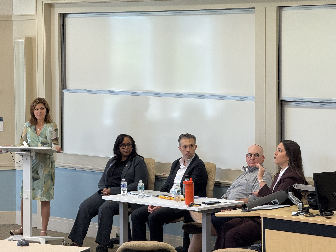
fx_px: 1165
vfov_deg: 12.3
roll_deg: +0.4
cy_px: 126
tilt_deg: -3.2
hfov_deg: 16.4
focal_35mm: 120
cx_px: 168
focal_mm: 15.66
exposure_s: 1/60
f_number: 2.8
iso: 125
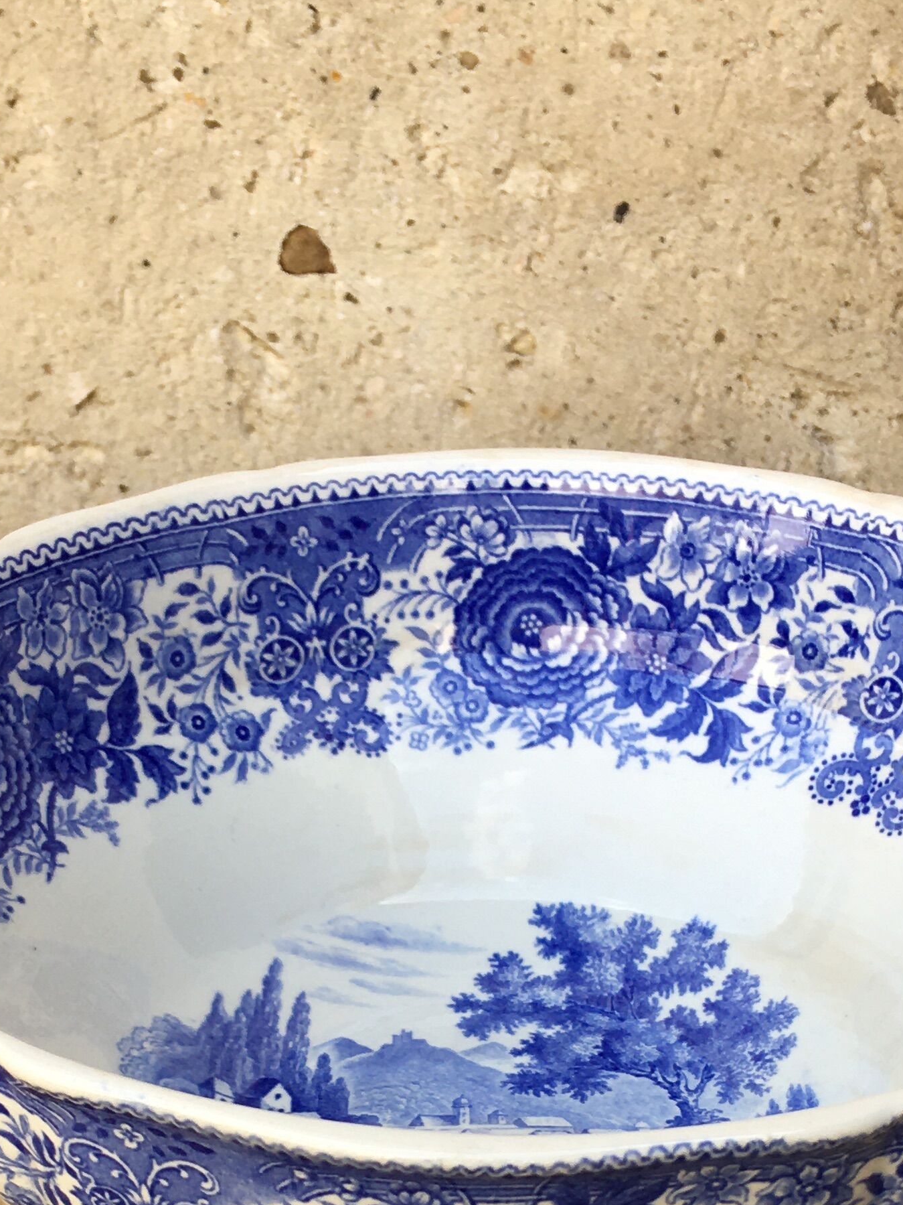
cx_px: 392
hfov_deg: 22.6
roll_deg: +0.5
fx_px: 2261
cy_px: 1113
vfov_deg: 28.5
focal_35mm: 65
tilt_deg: -34.8
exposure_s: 1/361
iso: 25
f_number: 2.2
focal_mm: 4.15
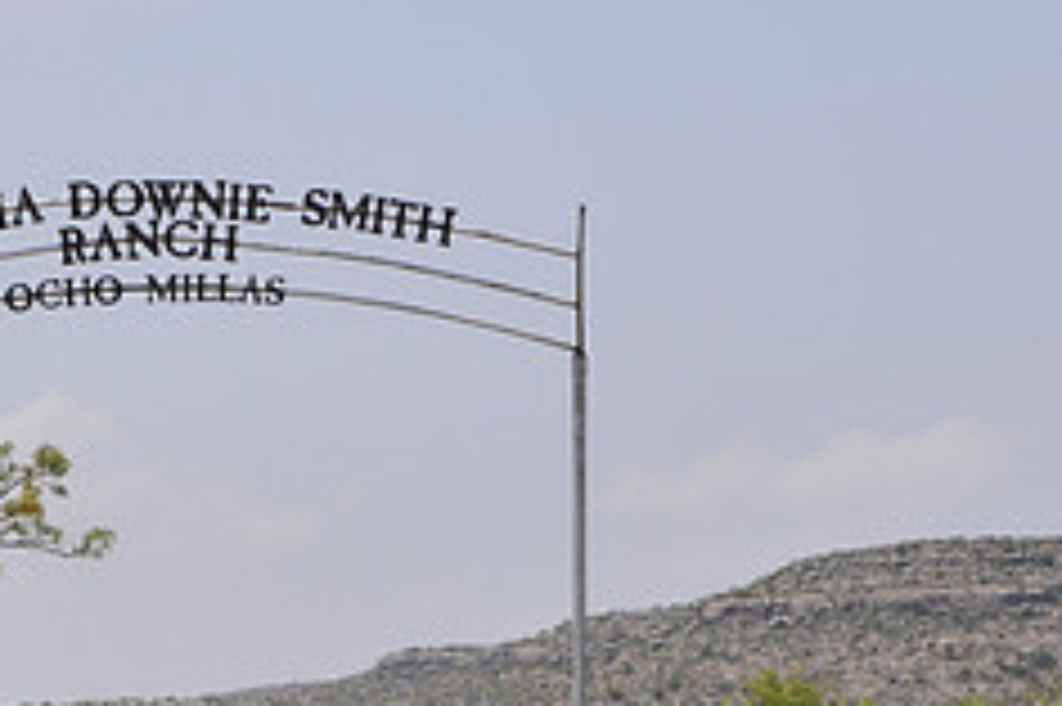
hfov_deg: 9.6
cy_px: 443
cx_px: 104
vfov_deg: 6.4
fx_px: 6308
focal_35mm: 214
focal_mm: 58
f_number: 9
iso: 200
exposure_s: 1/320
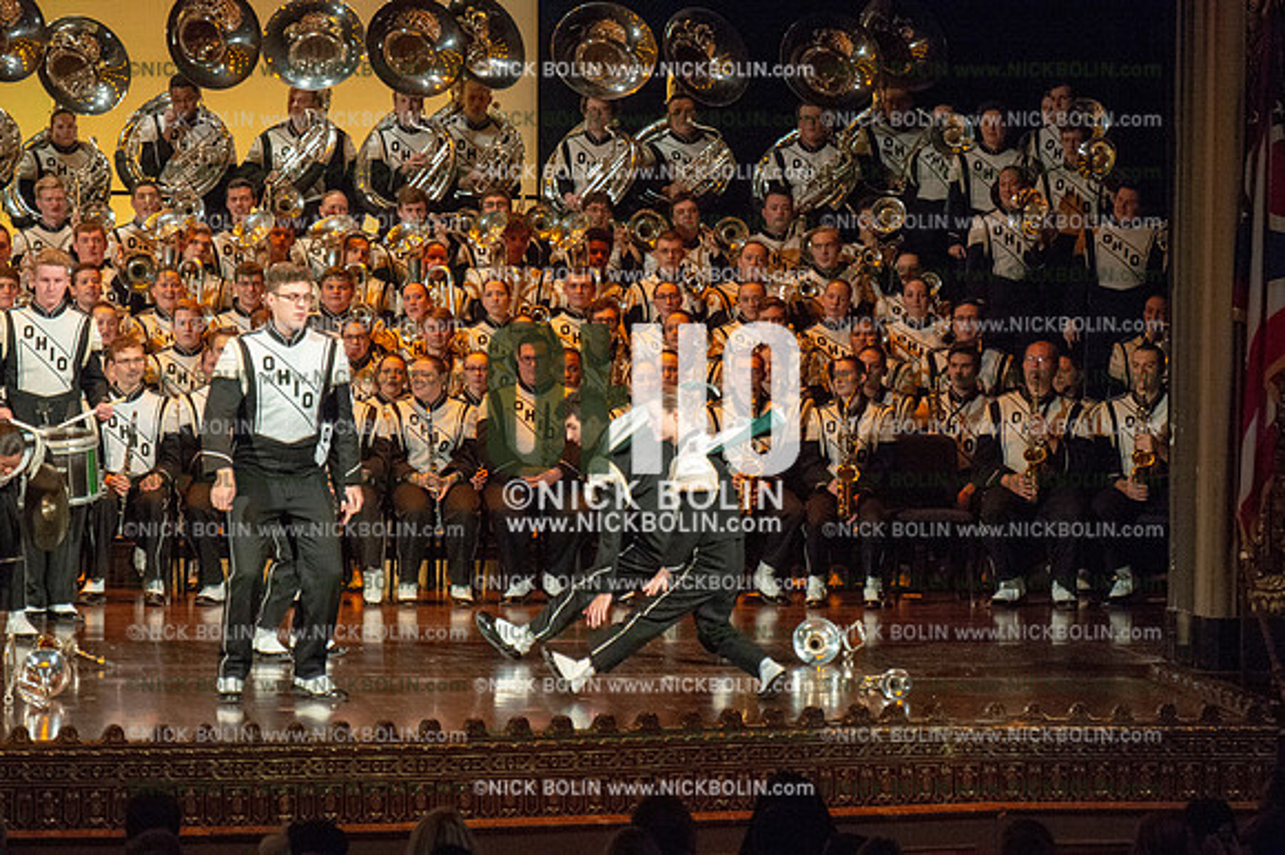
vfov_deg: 7.2
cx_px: 642
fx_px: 6778
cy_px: 428
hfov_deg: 10.8
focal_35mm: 190
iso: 8000
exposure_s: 1/320
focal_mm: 190
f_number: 5.6
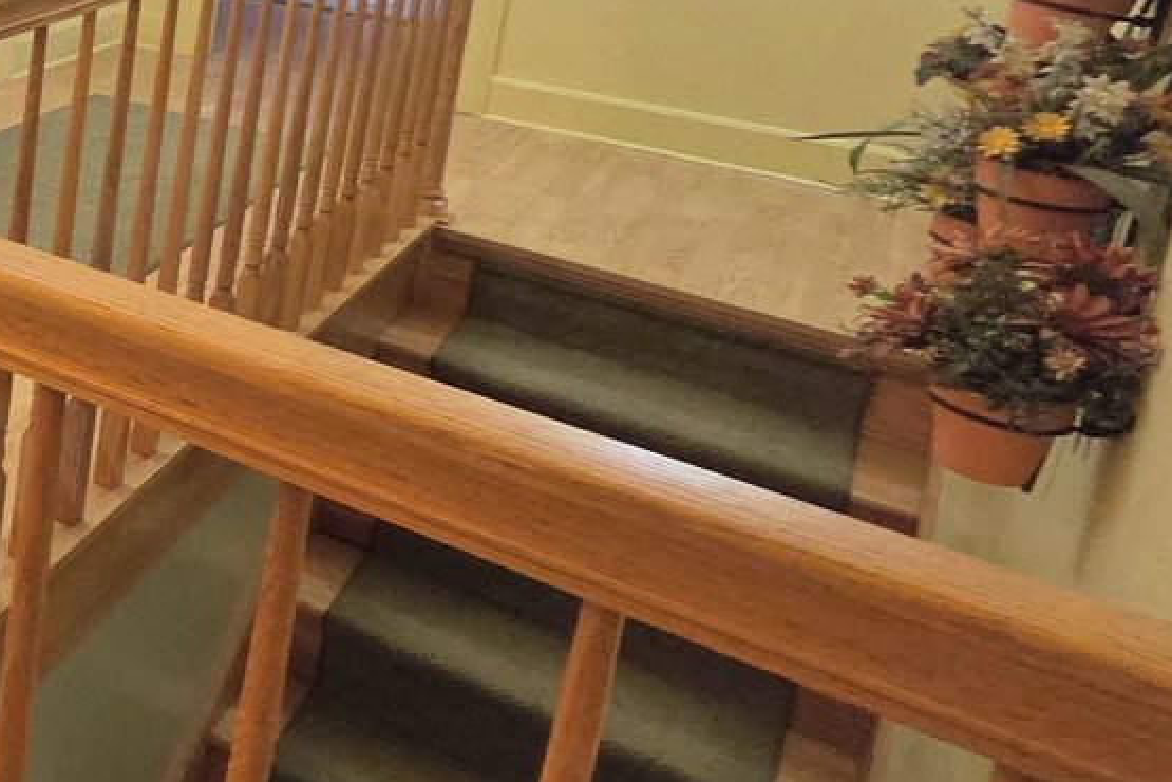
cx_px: -397
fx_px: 1270
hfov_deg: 33.7
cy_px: 27
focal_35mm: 39
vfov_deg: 31.9
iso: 320
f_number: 2.2
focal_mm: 2.2
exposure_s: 1/60
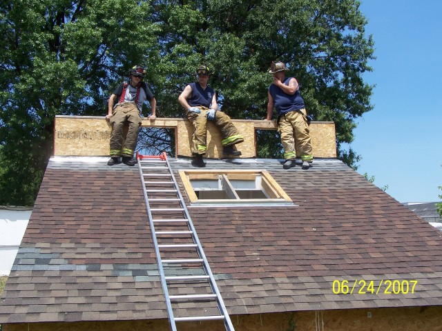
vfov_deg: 36.0
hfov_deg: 46.8
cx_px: 221
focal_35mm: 40
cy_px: 166
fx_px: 511
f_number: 4
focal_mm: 6.7
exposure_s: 1/750
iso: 80
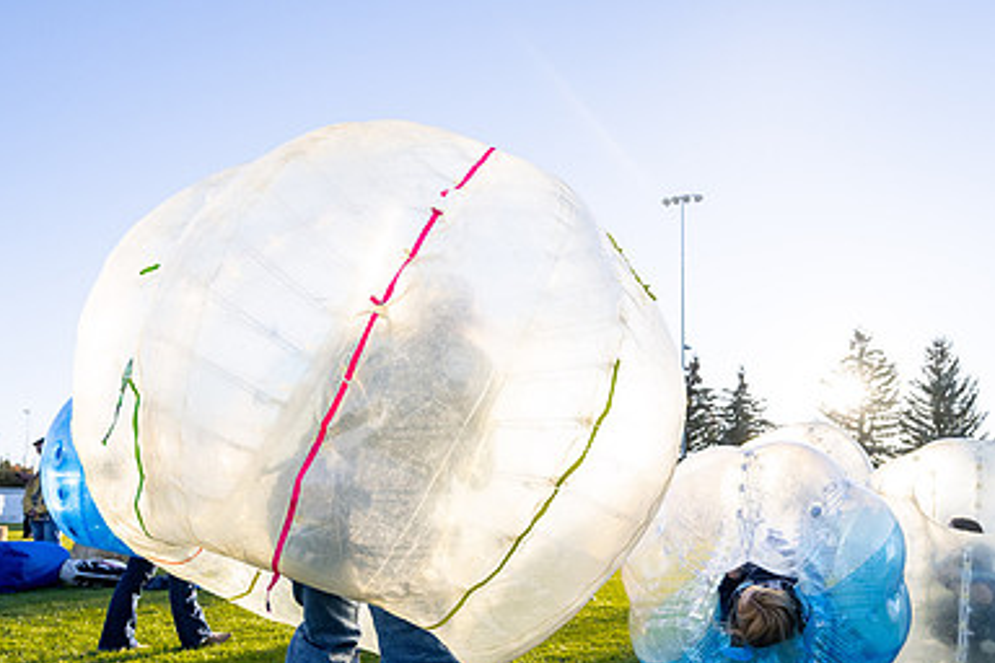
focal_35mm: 27
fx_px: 746
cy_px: 454
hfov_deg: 65.5
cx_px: 668
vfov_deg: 47.0
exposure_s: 1/3200
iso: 500
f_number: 4
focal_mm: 16
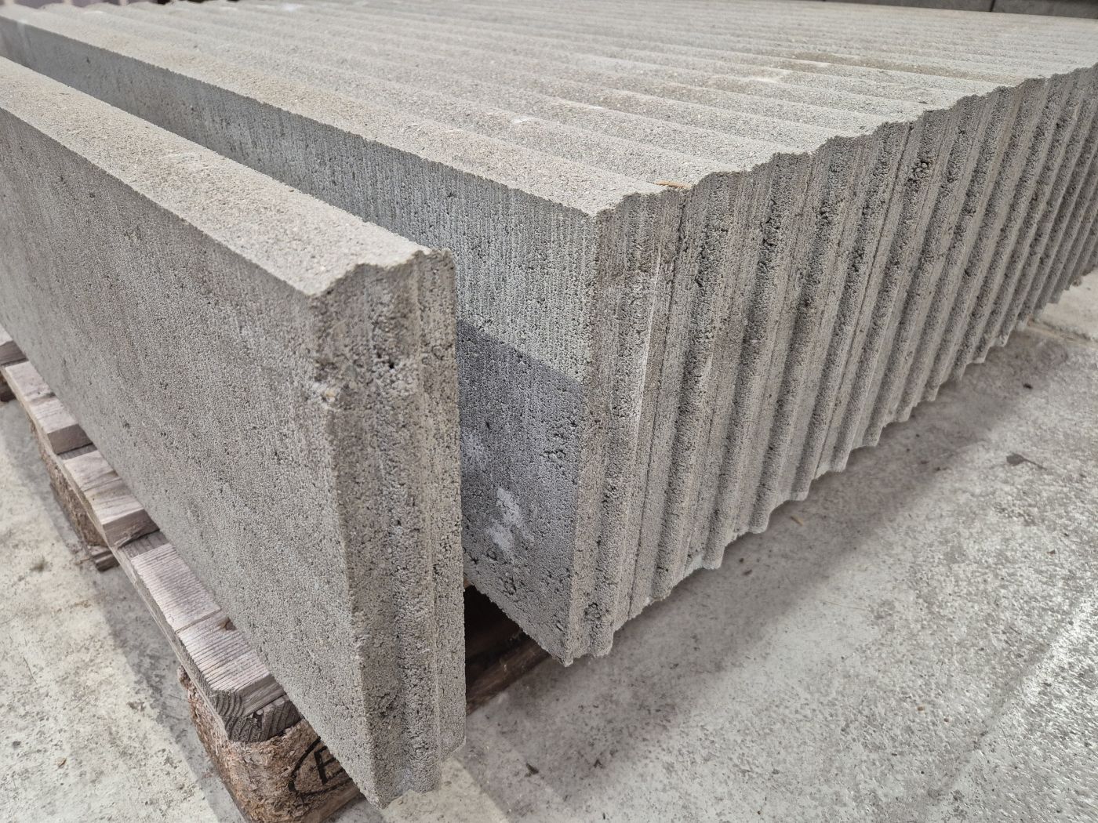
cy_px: 412
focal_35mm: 23
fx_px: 730
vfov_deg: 58.9
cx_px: 549
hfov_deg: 73.9
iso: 500
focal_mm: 5.4
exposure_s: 1/100
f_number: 1.8
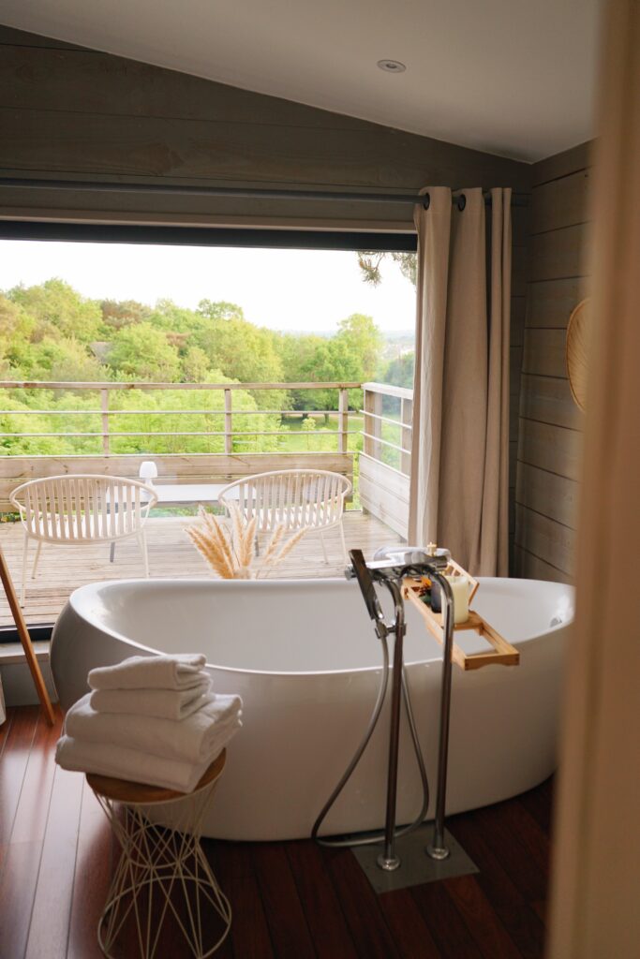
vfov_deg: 63.7
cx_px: 320
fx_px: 773
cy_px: 480
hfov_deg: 45.0
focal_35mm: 29
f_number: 4
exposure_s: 1/60
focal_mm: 29
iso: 200
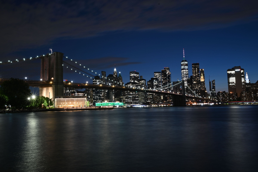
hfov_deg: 62.0
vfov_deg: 43.6
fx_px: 215
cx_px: 129
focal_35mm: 30
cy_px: 86
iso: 125
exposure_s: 20
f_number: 16
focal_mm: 30
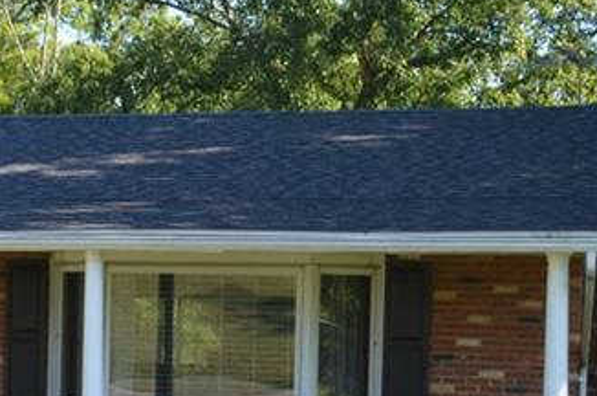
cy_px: 349
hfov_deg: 17.3
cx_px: -119
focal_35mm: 113
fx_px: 1870
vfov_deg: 12.0
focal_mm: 24
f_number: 5.6
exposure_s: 1/250
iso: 200
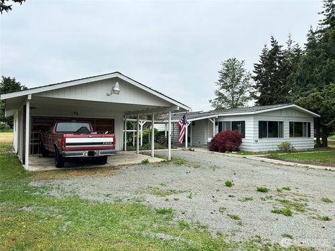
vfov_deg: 53.1
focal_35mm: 26
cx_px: 168
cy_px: 126
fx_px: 252
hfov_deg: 67.3
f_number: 1.5
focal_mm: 5.7
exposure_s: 1/4274
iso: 50
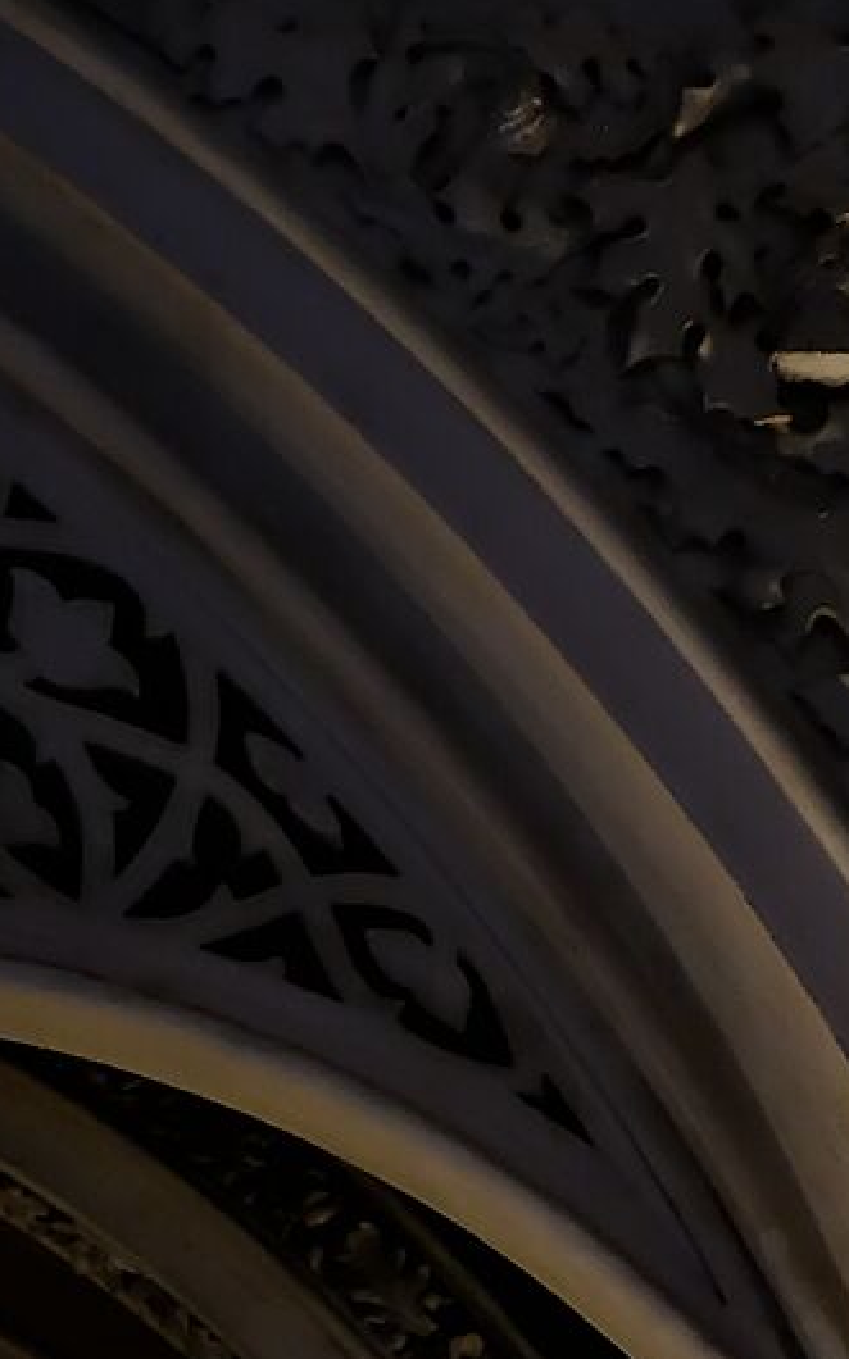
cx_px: -67
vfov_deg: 9.8
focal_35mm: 194
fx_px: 7186
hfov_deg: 6.7
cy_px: 2977
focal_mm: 27.7
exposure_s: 1/15
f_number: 3.2
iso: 640
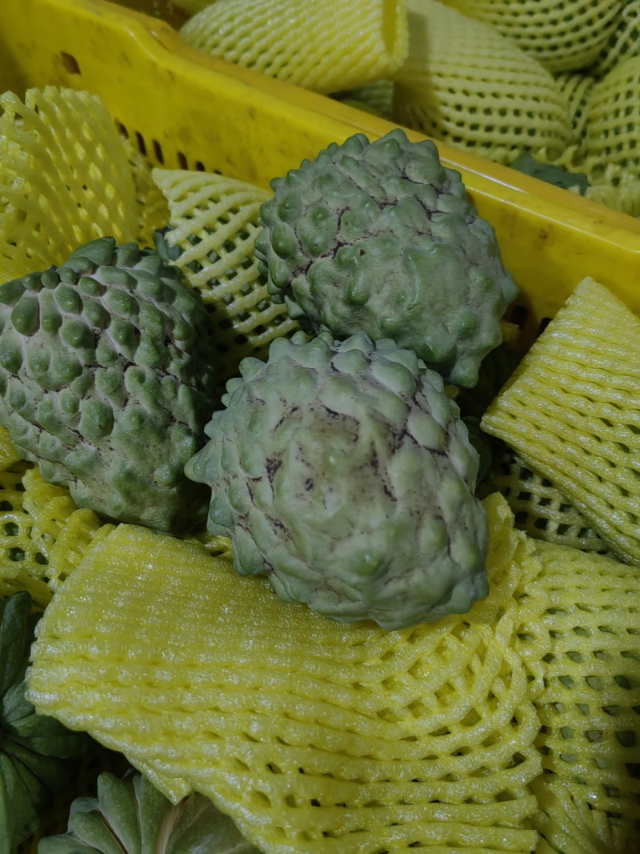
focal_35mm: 27
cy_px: 427
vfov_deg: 65.3
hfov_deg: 51.3
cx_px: 320
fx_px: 666
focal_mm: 5.54
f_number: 1.8
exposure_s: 1/250
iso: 1250
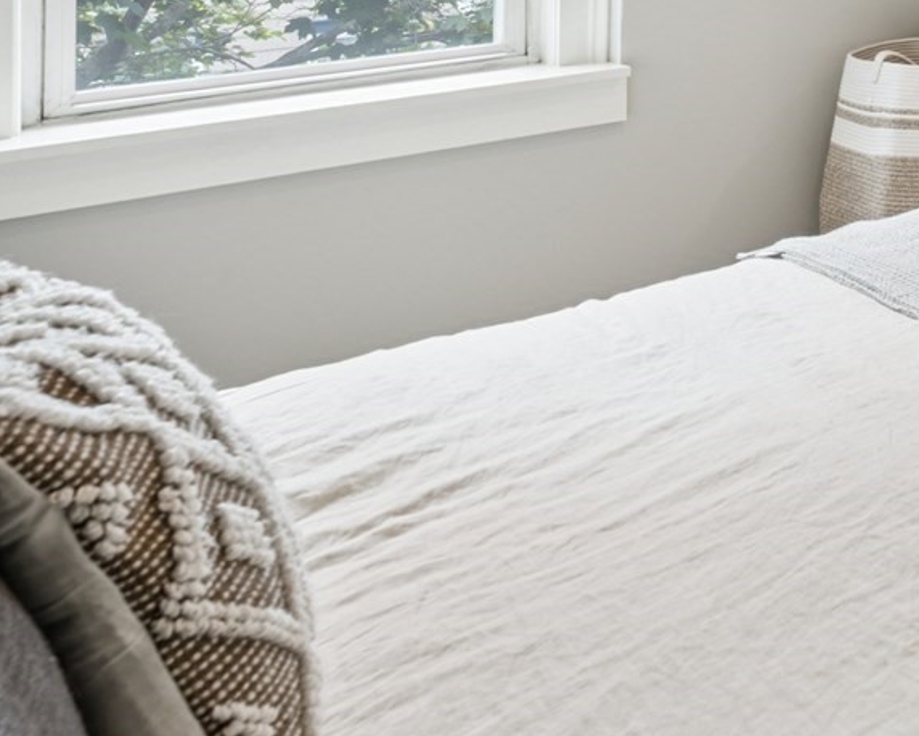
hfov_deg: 29.0
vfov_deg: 27.4
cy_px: -195
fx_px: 1279
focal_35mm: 47
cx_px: 1295
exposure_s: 1/13
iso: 100
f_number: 8
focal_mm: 14
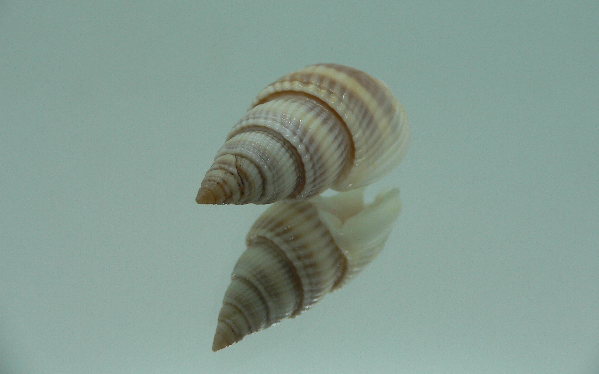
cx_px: 300
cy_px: 165
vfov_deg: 33.5
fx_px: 620
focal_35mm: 38
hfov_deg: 51.5
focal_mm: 4.6
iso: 80
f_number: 2.8
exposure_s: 1/60
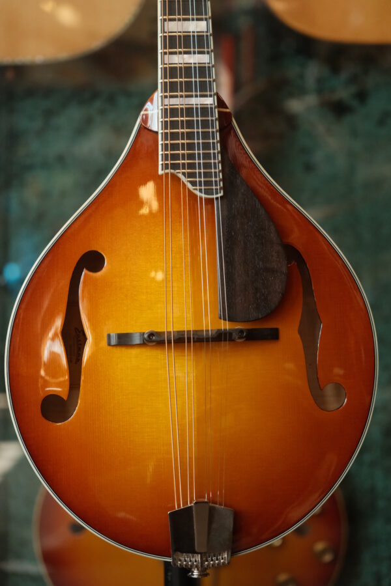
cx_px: 196
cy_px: 293
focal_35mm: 79
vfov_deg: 25.7
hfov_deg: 17.3
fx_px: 1287
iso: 2500
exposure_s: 1/200
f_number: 4
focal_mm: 52.7
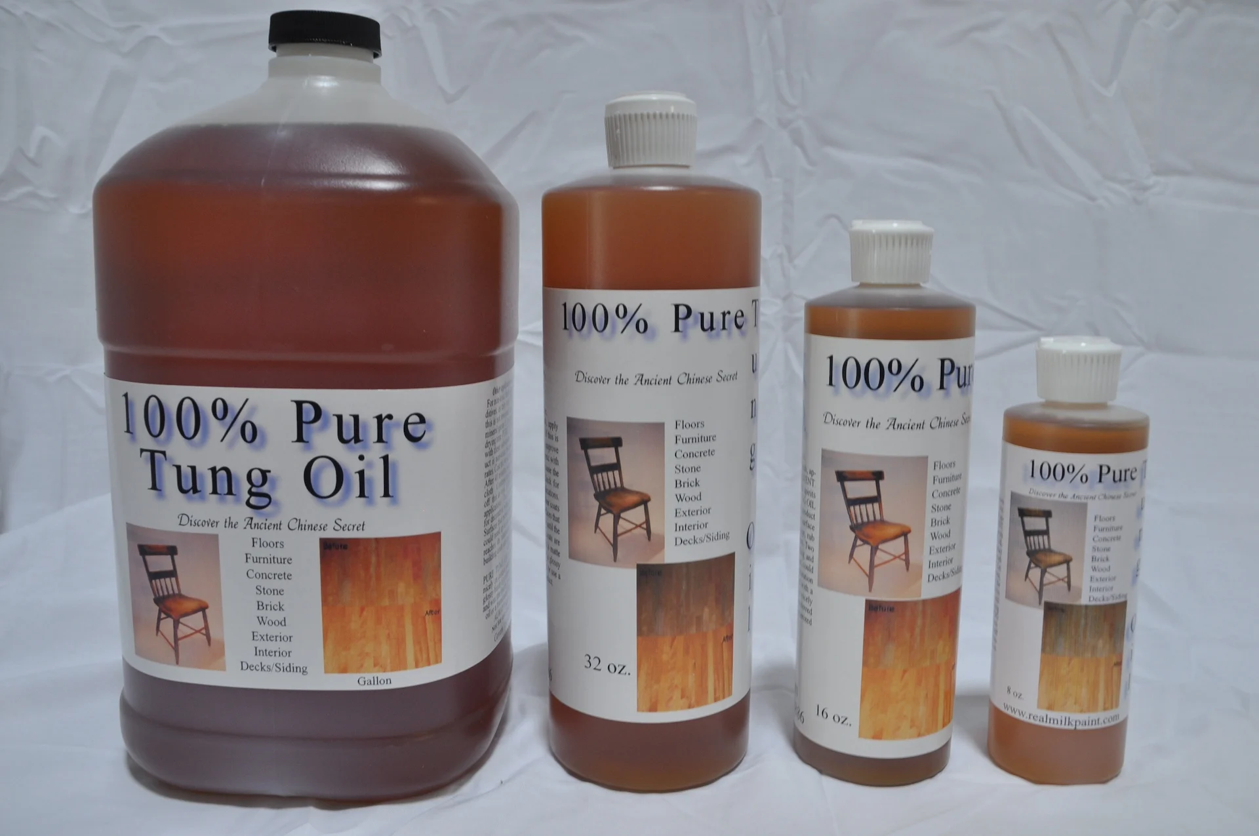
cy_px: 418
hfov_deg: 59.6
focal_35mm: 32
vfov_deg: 41.6
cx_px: 630
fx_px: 1100
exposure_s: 1/15
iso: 400
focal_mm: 21
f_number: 6.7
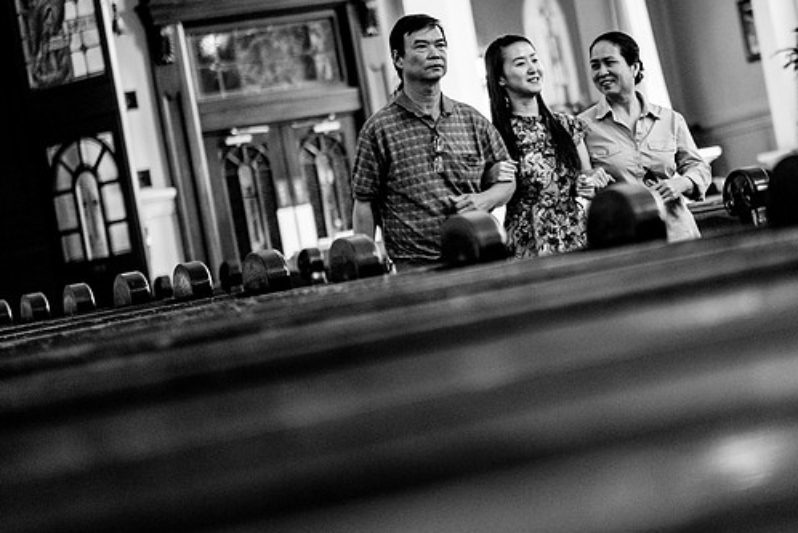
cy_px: 204
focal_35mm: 114
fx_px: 2529
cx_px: 518
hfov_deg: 17.9
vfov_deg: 12.0
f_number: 1.2
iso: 2000
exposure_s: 1/160
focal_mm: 56
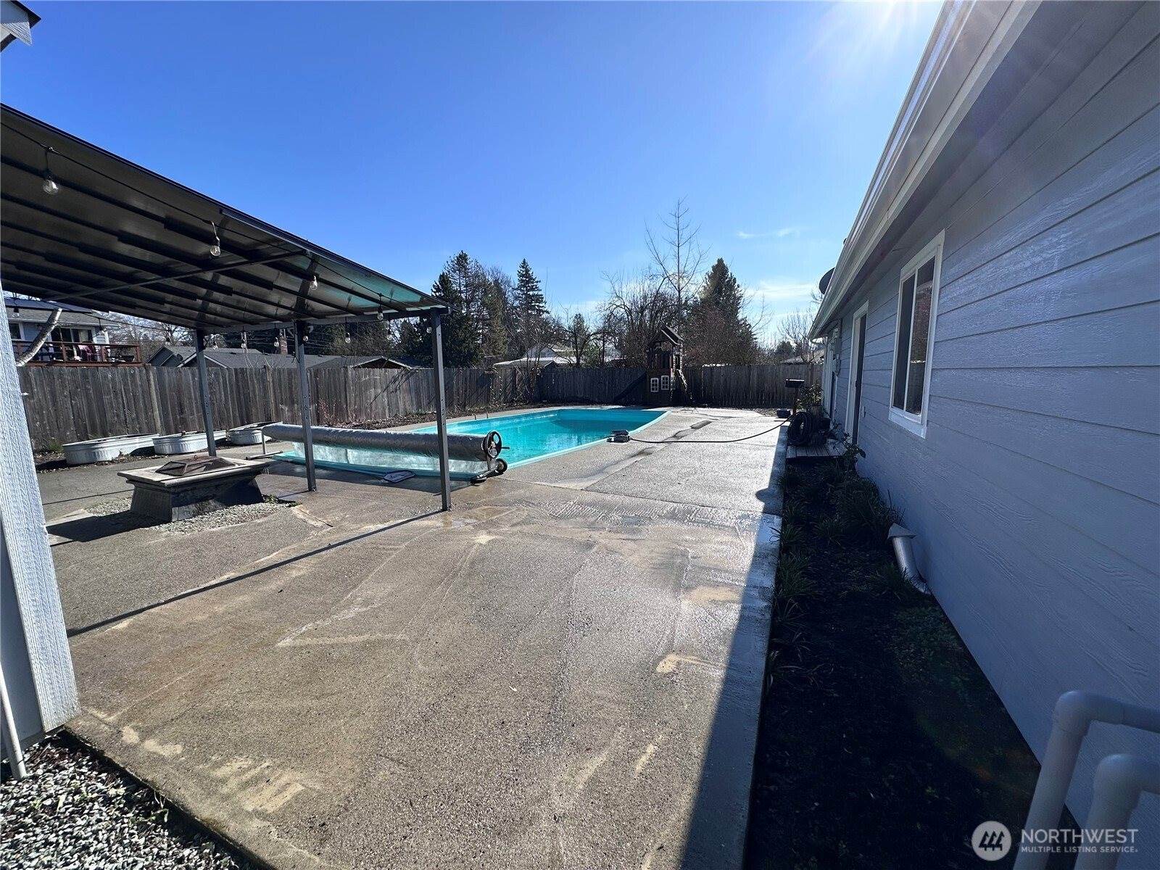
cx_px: 580
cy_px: 435
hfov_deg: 102.1
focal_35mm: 14
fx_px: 469
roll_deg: +0.7
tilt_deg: -7.9
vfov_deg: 85.7
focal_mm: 2.22
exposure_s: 1/2398
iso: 50
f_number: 2.2
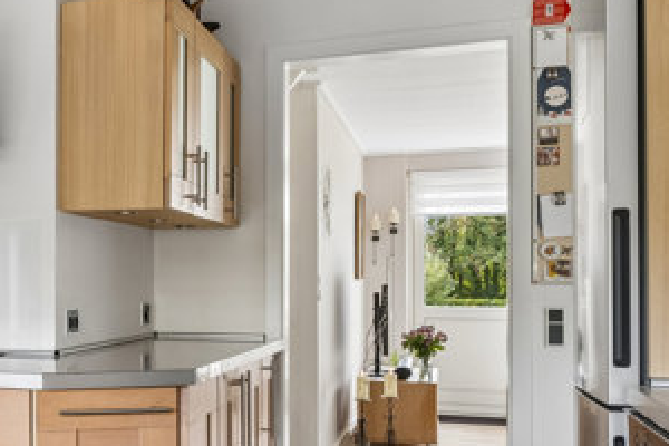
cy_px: 278
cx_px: -58
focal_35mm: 56
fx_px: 1041
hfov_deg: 31.8
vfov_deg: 24.1
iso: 200
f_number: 8
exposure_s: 1/6
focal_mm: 14
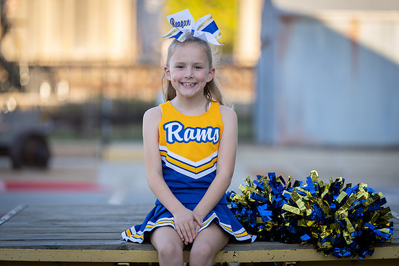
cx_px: 200
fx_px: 1637
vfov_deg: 9.3
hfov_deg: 13.9
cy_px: 133
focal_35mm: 148
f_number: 2.8
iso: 125
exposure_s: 1/400
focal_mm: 144
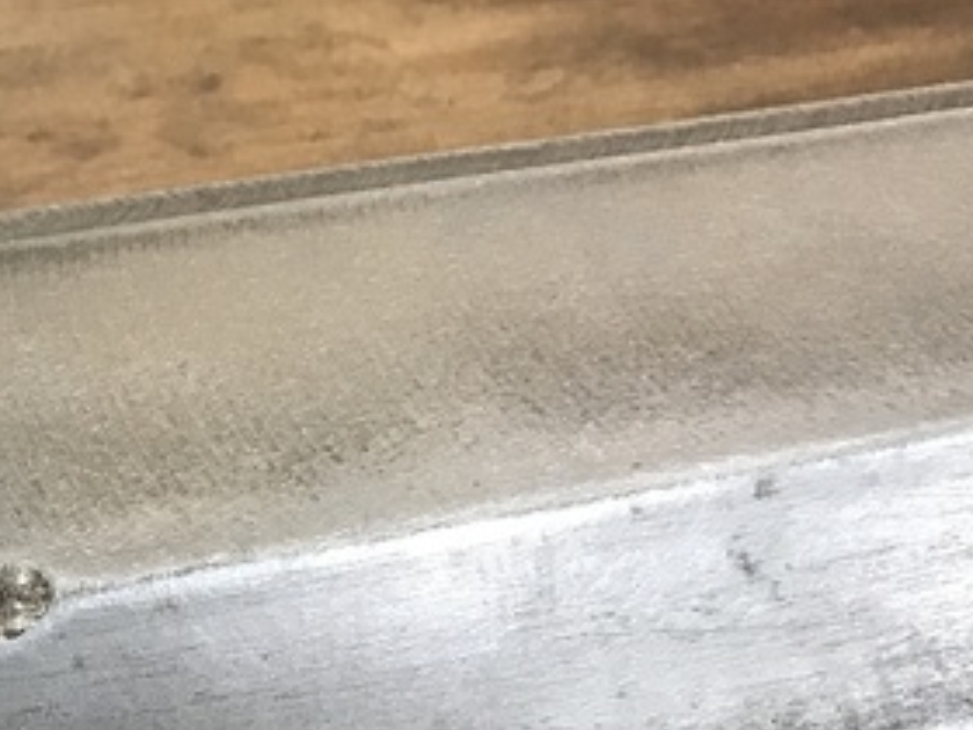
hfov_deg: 28.6
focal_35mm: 64
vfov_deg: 22.2
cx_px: 31
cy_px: 709
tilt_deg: -49.0
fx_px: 1799
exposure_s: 1/15
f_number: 1.8
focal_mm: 3.99
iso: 50
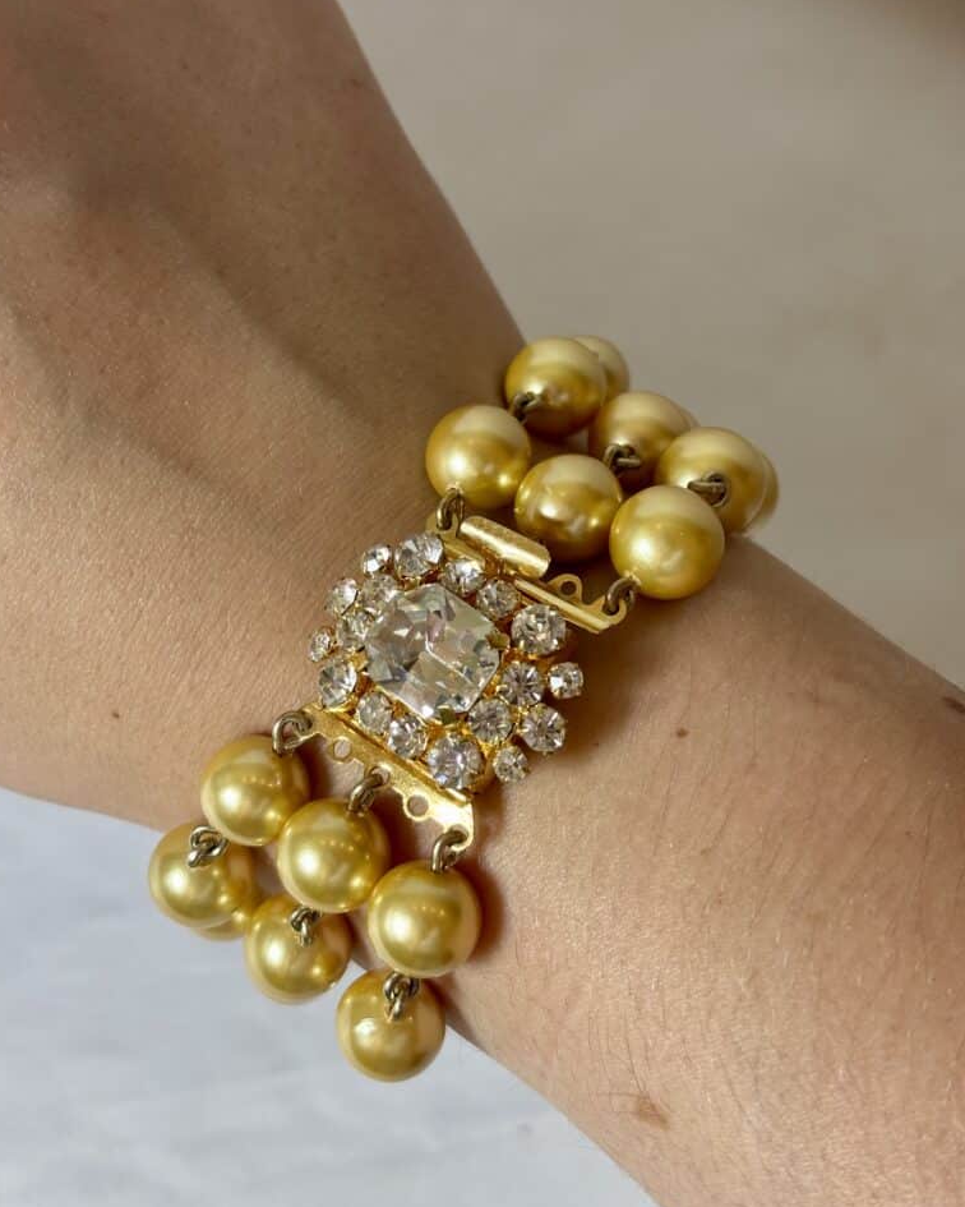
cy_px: 580
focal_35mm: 55
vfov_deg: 34.1
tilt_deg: -69.0
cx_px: 476
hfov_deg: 27.6
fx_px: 1964
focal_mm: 5.96
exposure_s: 1/100
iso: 32
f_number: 1.6
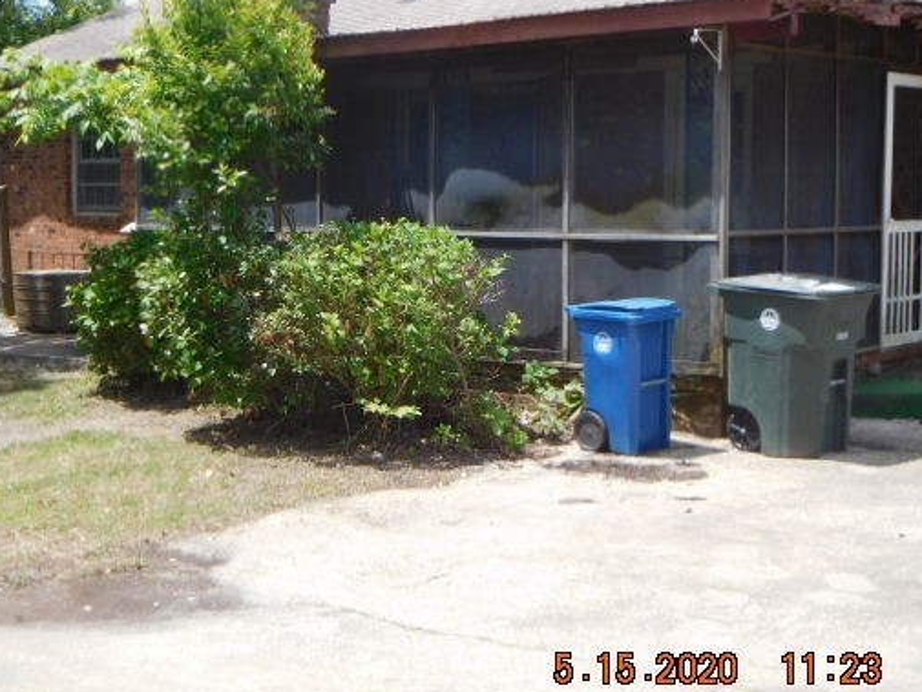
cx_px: 371
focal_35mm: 57
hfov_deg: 33.7
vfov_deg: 25.7
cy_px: 323
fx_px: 1519
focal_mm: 8
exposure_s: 1/640
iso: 125
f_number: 4
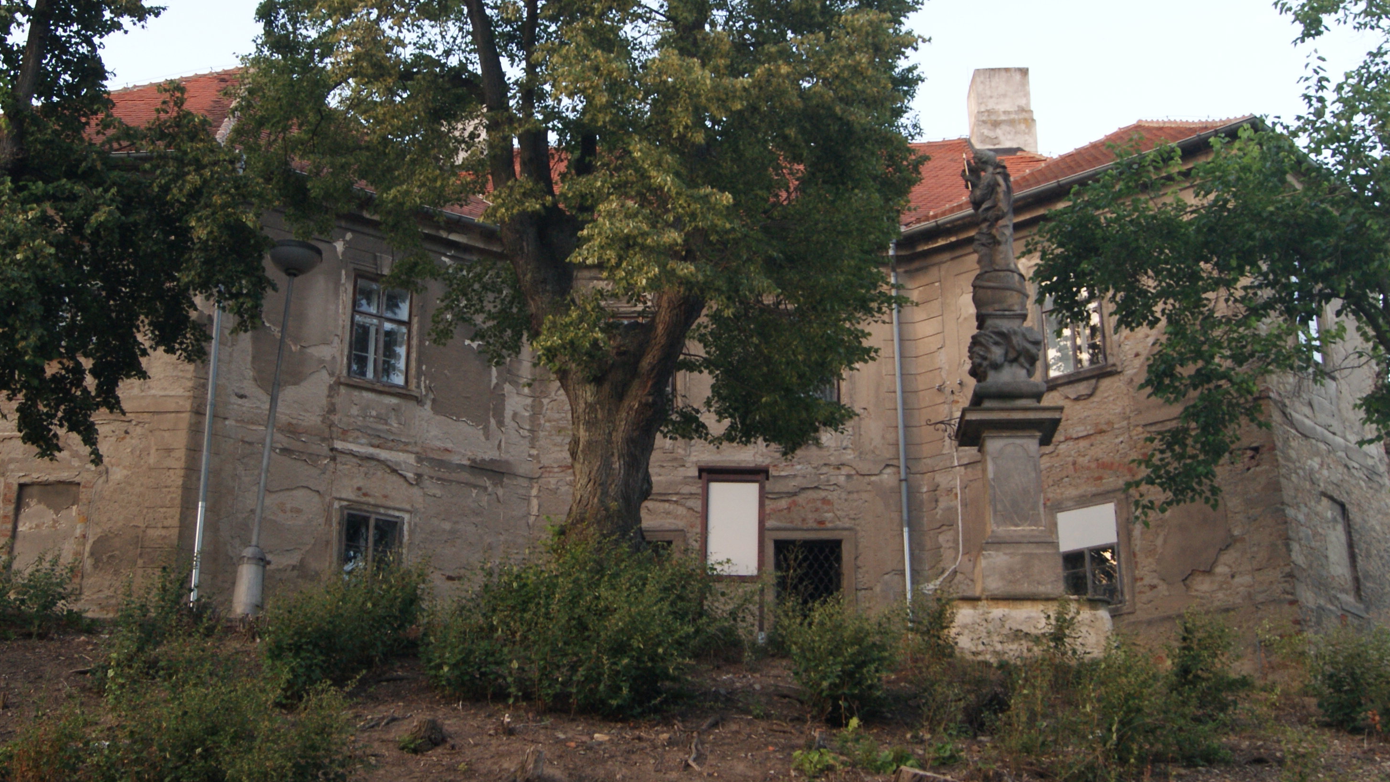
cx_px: 618
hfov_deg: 41.3
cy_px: 304
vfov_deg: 23.9
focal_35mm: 50
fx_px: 1843
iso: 400
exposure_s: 1/60
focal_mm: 24
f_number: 6.3
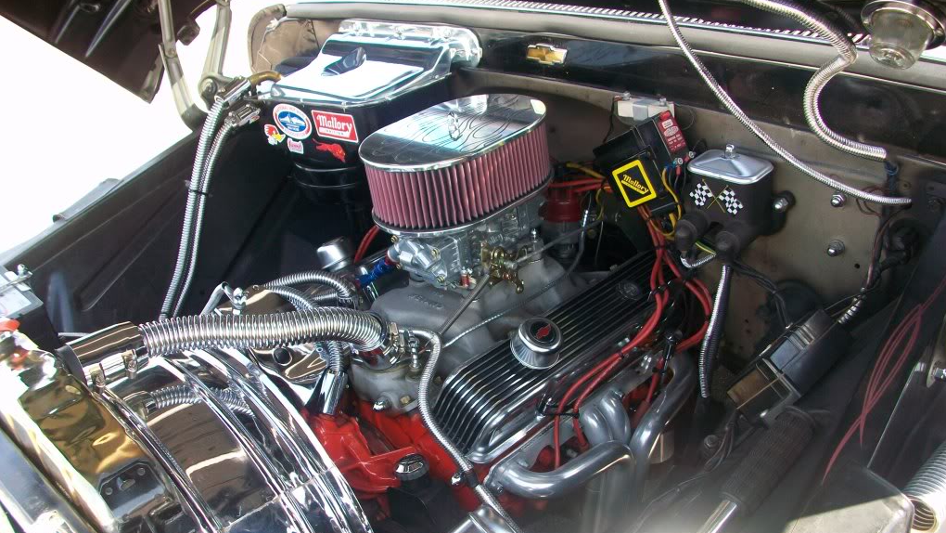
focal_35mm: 35
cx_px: 474
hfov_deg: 56.6
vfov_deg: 33.7
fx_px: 878
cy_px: 309
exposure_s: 1/125
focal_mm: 5.7
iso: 64
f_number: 2.8
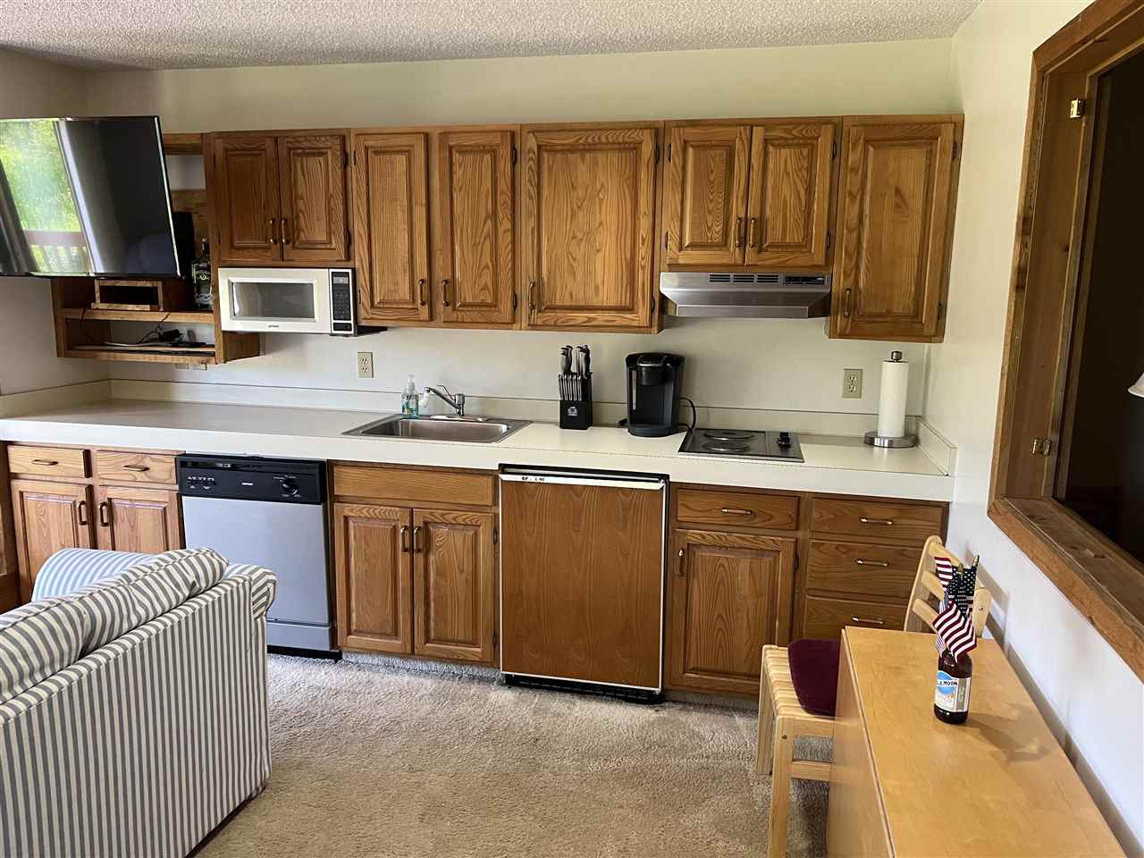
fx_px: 859
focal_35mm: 26
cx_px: 572
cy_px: 429
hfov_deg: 67.3
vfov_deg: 53.1
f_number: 1.5
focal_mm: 5.7
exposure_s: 1/60
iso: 200
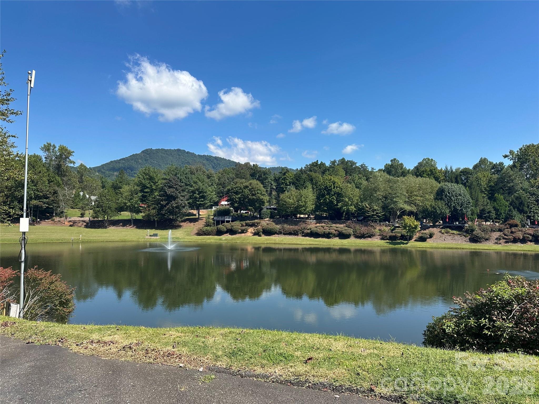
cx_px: 270
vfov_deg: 56.8
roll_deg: +0.4
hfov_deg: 71.6
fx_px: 374
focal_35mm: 24
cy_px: 202
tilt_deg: +2.5
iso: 80
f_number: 1.78
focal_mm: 6.86
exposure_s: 1/3472
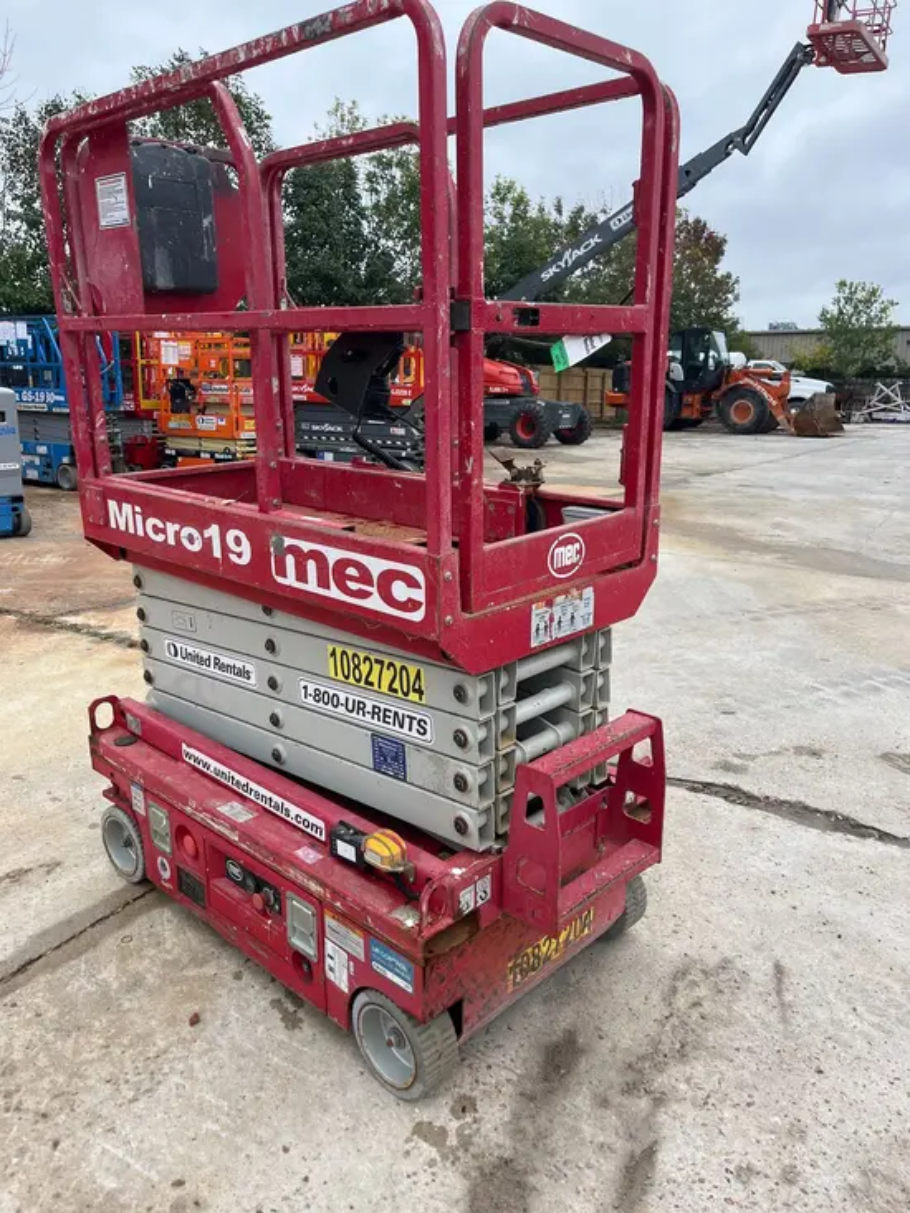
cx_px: 455
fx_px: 911
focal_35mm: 26
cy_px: 606
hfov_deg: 53.1
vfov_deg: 67.3
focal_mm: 5.1
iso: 50
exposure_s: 1/799
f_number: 1.6
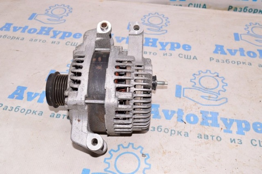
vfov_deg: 35.4
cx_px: 131
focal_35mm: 38
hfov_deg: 51.3
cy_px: 87
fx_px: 273
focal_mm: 25
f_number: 8
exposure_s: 1/125
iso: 1600
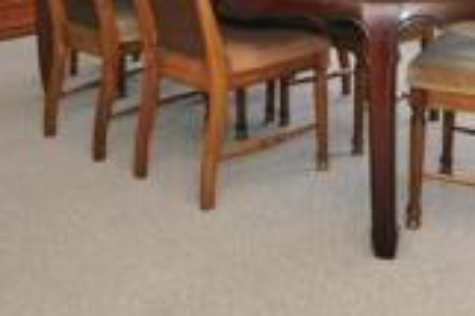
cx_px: 327
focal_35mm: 61
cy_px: -186
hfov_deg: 32.6
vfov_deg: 18.9
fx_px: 804
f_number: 4
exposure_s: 1/50
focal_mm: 10
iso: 200
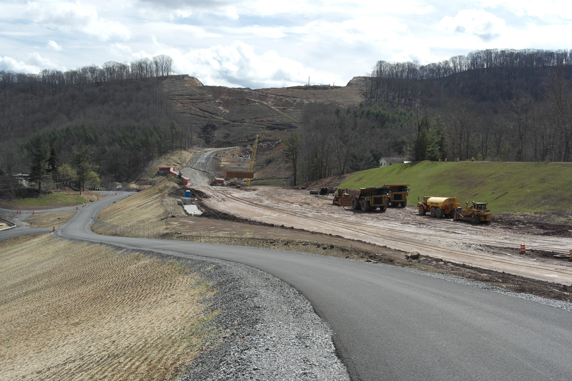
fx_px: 588
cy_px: 192
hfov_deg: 51.9
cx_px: 279
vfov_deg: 35.9
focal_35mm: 37
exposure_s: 1/320
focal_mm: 24
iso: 100
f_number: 7.1
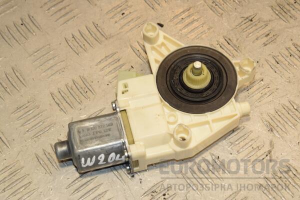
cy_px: 100
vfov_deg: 15.7
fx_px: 725
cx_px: 150
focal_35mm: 87
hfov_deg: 23.4
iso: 800
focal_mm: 58
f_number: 10
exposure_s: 1/200
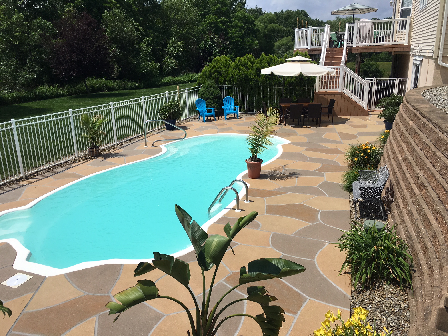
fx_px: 375
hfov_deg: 61.7
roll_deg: +1.6
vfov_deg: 48.2
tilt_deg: -16.5
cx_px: 224
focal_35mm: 29
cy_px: 168
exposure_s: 1/3497
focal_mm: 4.15
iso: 25
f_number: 2.2
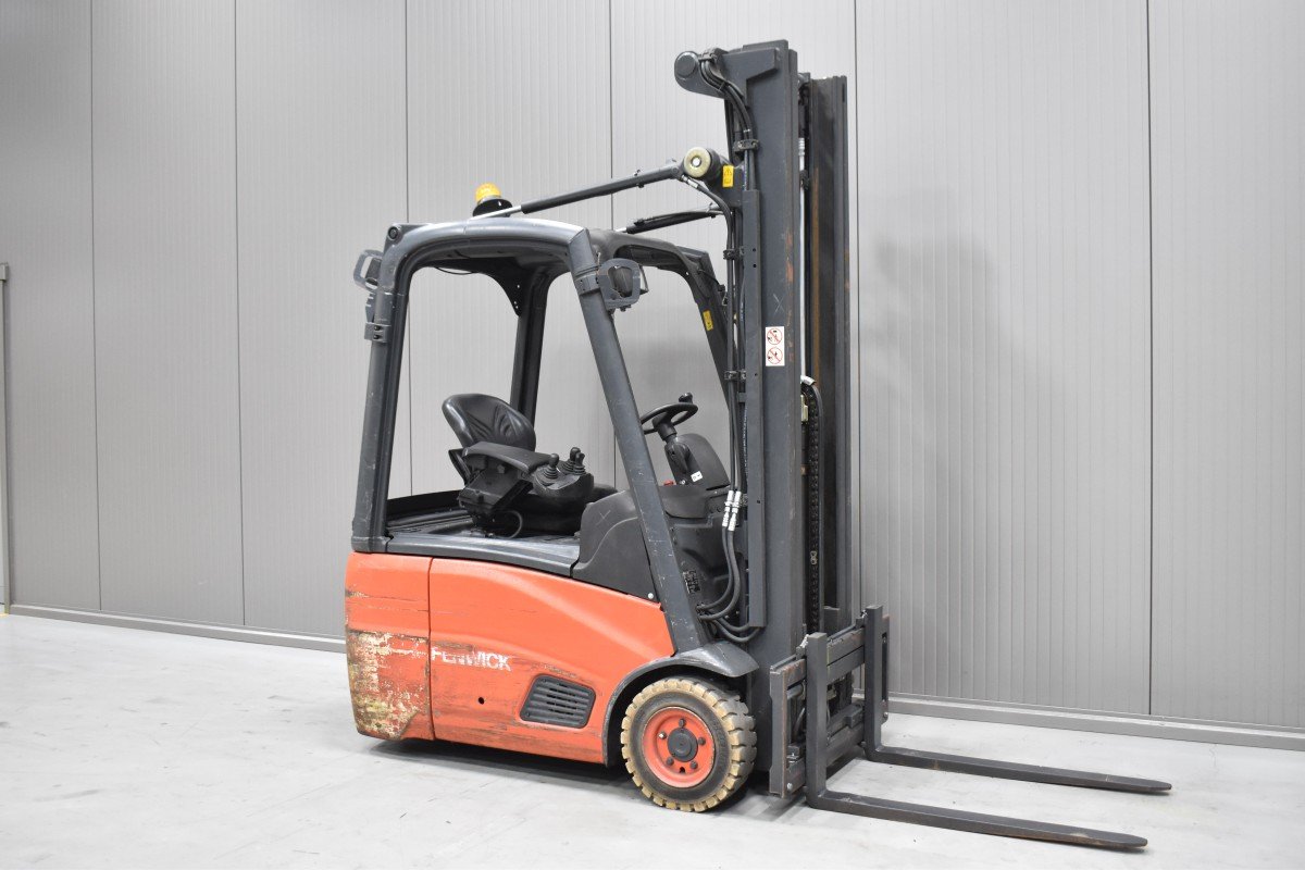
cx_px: 652
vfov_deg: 36.9
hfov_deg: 53.1
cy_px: 435
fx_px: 1305
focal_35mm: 36
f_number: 4.5
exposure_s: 1/30
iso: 1600
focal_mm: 24
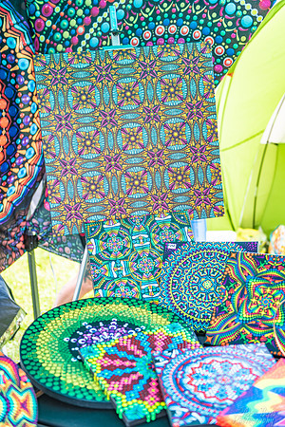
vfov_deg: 36.2
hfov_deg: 24.6
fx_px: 653
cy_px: 214
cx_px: 142
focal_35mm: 55
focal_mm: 55
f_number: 3.2
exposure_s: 1/200
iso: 100
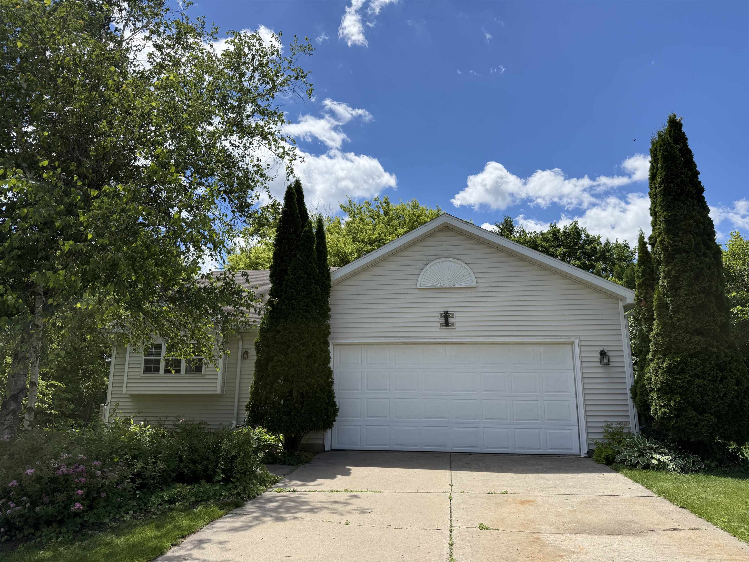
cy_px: 281
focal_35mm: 24
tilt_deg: +12.9
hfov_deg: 71.6
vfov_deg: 56.8
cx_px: 374
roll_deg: -0.8
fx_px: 519
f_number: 1.78
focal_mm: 6.76
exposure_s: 1/6173
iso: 100
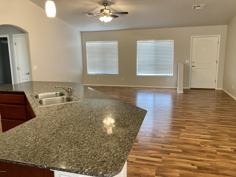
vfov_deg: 49.7
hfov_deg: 63.4
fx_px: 191
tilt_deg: -10.8
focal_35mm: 28
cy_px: 88
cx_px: 118
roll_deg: +0.7
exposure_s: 1/60
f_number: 1.8
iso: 160
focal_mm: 3.99
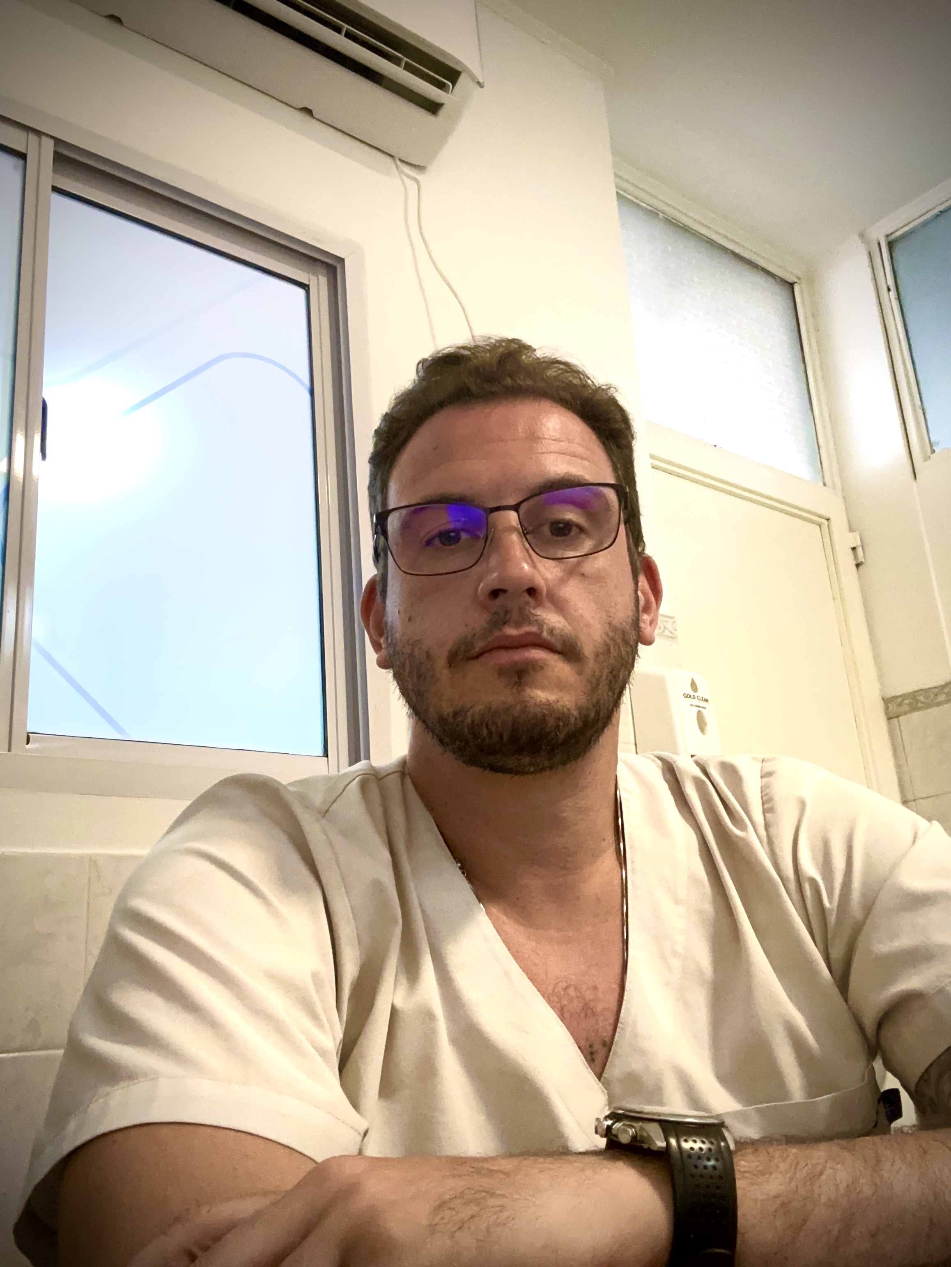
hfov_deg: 46.8
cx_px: 476
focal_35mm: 30
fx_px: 1099
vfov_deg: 60.0
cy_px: 634
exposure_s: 1/40
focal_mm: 2.69
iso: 250
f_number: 1.9
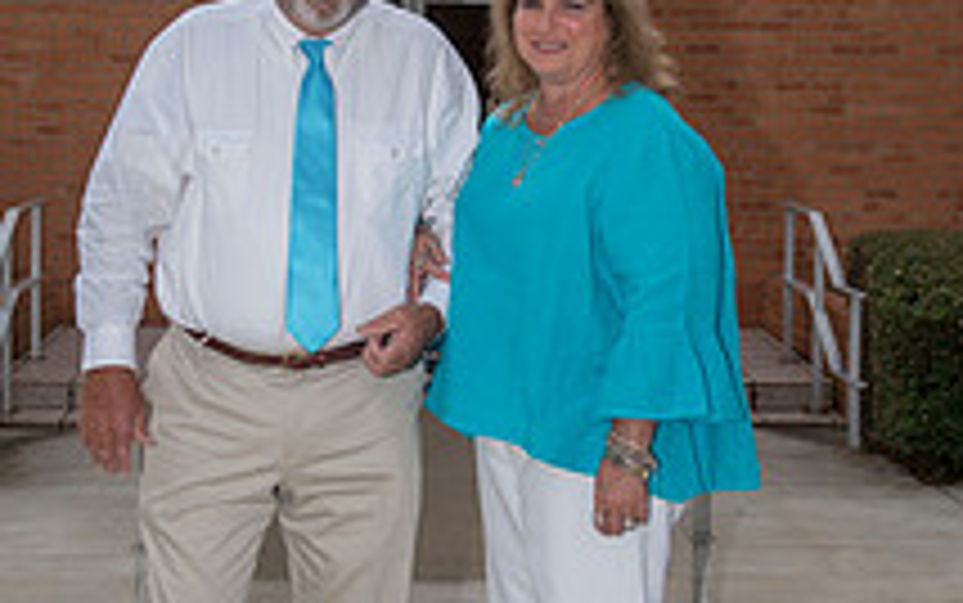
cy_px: 212
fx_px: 1969
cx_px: 423
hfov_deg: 27.5
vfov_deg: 17.4
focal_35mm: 75
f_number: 4.5
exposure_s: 1/250
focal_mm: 35
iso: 64
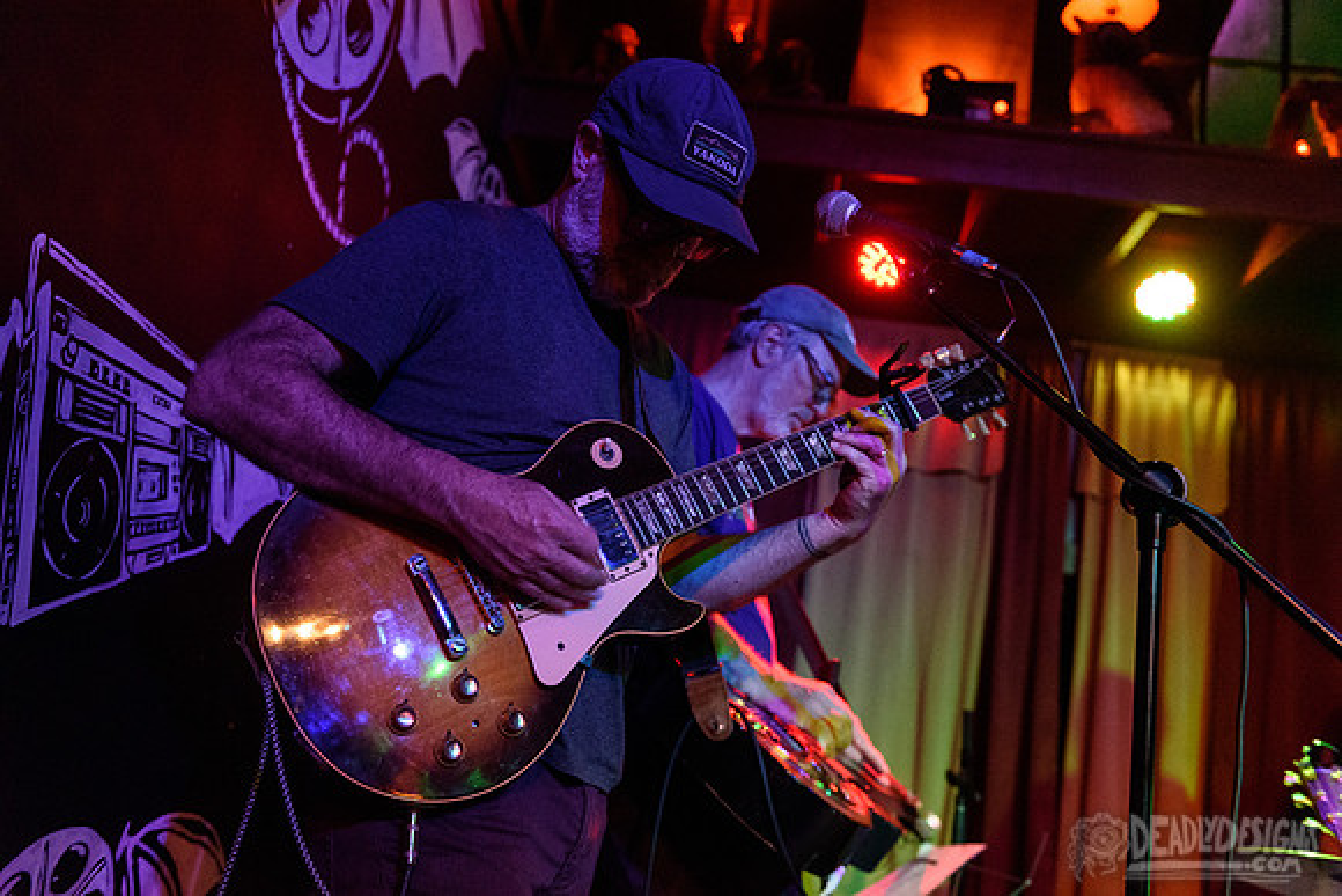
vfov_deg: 41.1
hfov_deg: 58.7
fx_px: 1193
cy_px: 448
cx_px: 671
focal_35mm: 32
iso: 3200
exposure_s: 1/60
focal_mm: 32
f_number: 3.2
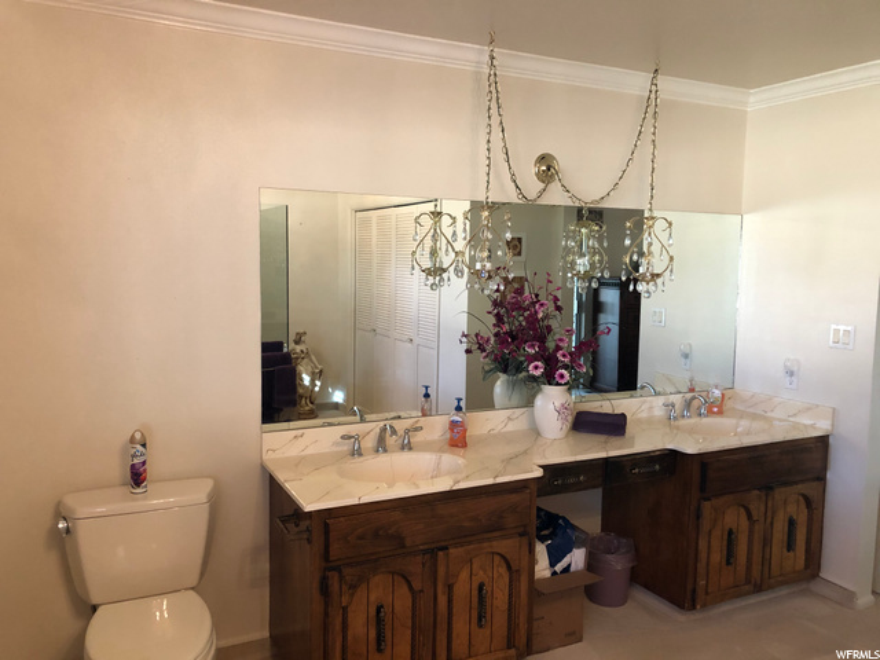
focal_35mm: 28
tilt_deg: -6.7
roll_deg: -0.7
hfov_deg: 63.4
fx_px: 712
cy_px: 330
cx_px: 440
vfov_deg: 49.7
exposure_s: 1/15
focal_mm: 3.99
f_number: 1.8
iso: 64
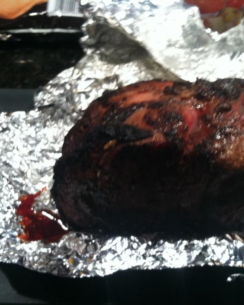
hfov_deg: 32.7
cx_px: 141
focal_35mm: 46
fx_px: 415
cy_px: 153
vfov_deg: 40.3
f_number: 2.8
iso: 200
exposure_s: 1/15
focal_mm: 3.85
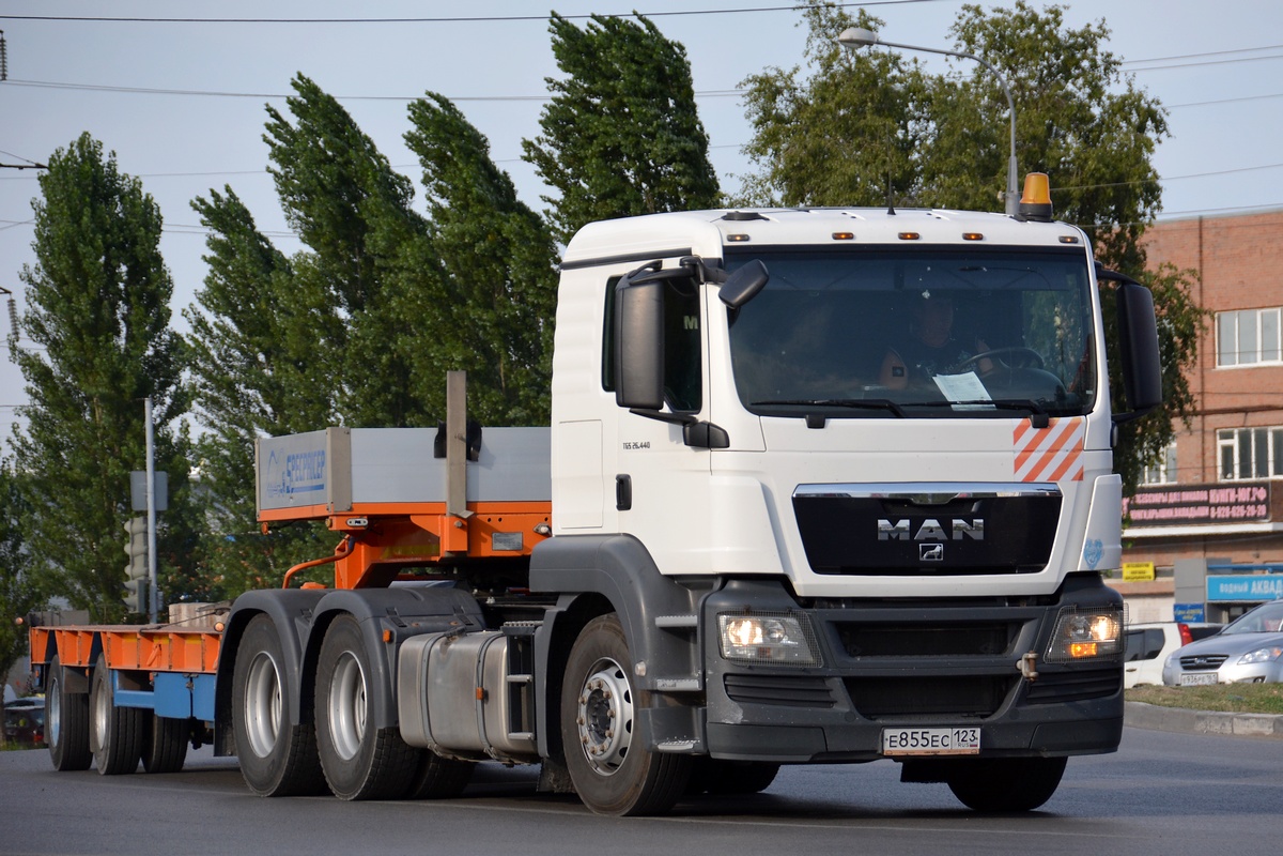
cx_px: 642
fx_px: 6949
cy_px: 428
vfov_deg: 7.0
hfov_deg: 10.5
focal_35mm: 195
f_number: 5.6
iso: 400
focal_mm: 130
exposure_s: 1/1250
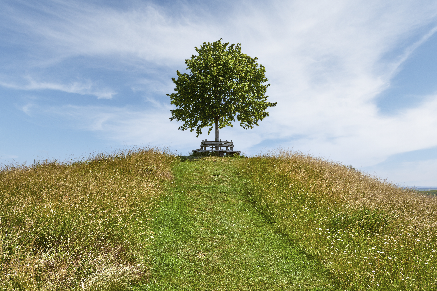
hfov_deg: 53.1
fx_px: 437
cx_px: 218
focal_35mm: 36
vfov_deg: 36.9
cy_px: 146
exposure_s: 1/125
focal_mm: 36
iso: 64
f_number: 11
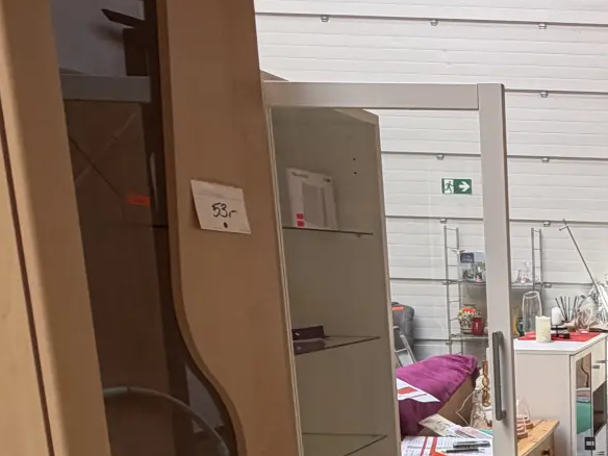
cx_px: 736
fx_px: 808
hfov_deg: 33.3
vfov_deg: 29.9
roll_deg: -0.7
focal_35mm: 46
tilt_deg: -11.5
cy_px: 427
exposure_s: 1/121
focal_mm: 2.22
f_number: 2.2
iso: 160
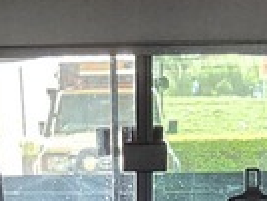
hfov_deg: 19.8
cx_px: 126
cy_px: 464
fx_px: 765
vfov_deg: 12.3
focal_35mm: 99
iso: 500
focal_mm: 2.2
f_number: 2.2
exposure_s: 1/100
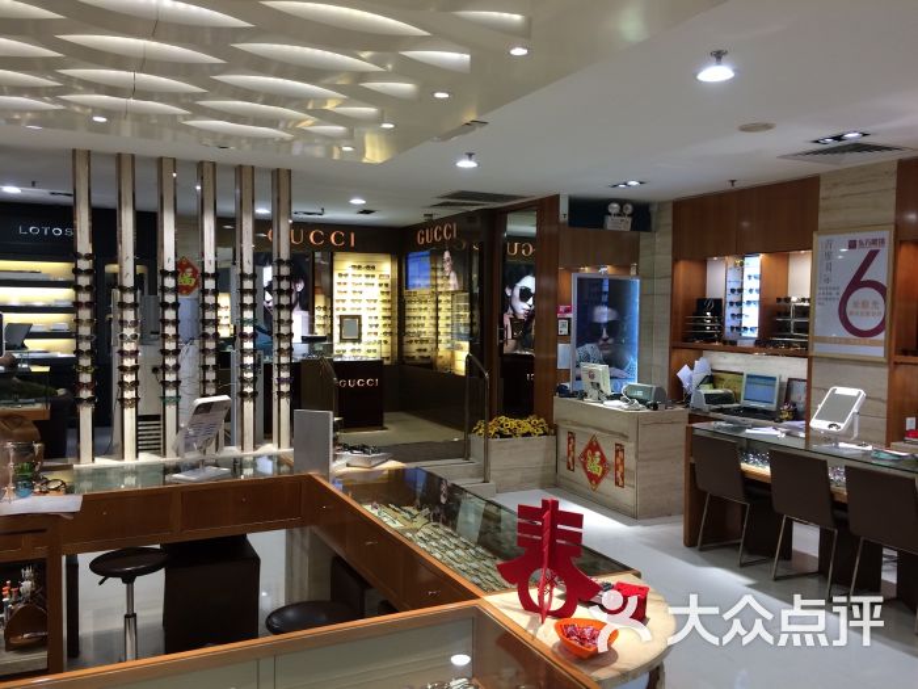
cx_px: 459
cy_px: 344
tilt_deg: -3.6
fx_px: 769
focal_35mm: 29
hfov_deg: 61.7
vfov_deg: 48.2
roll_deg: -0.1
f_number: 2.2
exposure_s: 1/33
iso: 40
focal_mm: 4.15
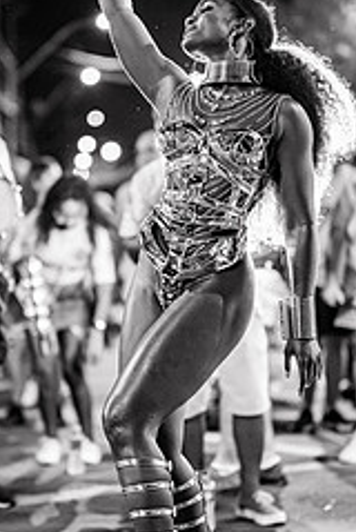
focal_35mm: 94
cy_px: 236
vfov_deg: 21.6
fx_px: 1390
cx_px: 174
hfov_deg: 14.6
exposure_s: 1/320
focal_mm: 50
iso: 2500
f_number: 1.2
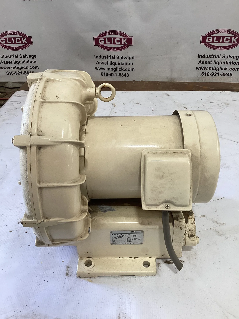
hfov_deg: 45.4
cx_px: 120
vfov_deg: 58.4
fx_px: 285
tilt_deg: -36.2
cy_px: 160
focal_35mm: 31
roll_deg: +3.8
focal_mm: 3.3
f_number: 2.4
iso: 50
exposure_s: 1/50
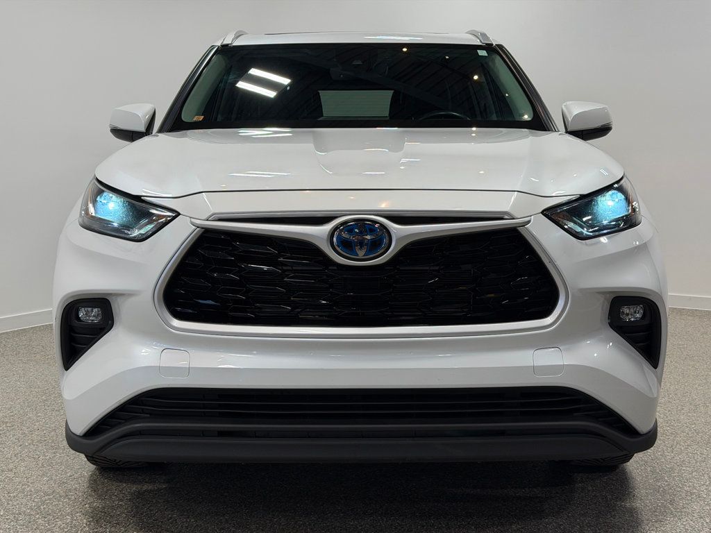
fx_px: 986
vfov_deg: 30.3
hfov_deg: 39.7
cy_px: 266
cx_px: 356
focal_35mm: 48
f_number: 1.78
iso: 80
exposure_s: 1/405
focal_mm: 6.76
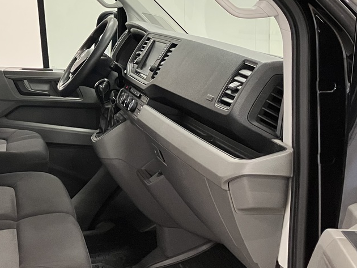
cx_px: 24
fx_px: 660
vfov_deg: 22.7
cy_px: 60
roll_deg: +0.8
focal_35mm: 64
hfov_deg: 28.8
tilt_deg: -5.4
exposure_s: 1/60
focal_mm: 3.99
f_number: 1.8
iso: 200
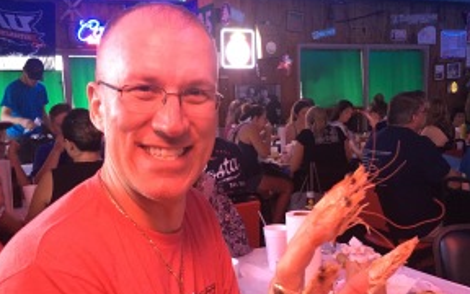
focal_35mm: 39
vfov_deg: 32.6
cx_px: 227
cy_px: 188
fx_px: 500
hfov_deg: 50.4
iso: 200
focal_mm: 4.15
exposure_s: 1/15
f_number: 2.2
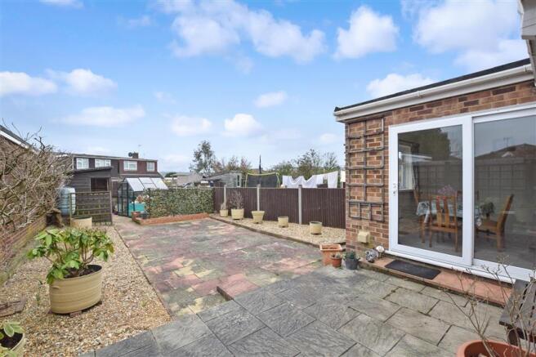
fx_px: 223
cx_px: 268
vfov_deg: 77.3
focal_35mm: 15
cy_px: 178
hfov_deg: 100.4
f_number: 11
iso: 400
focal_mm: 10
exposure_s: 1/160
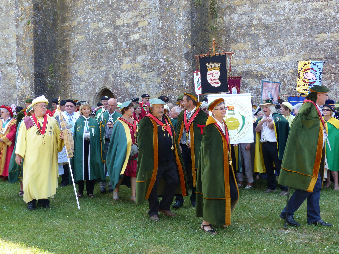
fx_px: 411
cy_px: 127
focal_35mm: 42
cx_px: 170
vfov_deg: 34.3
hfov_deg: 44.8
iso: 100
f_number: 3.5
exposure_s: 1/125
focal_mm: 7.6
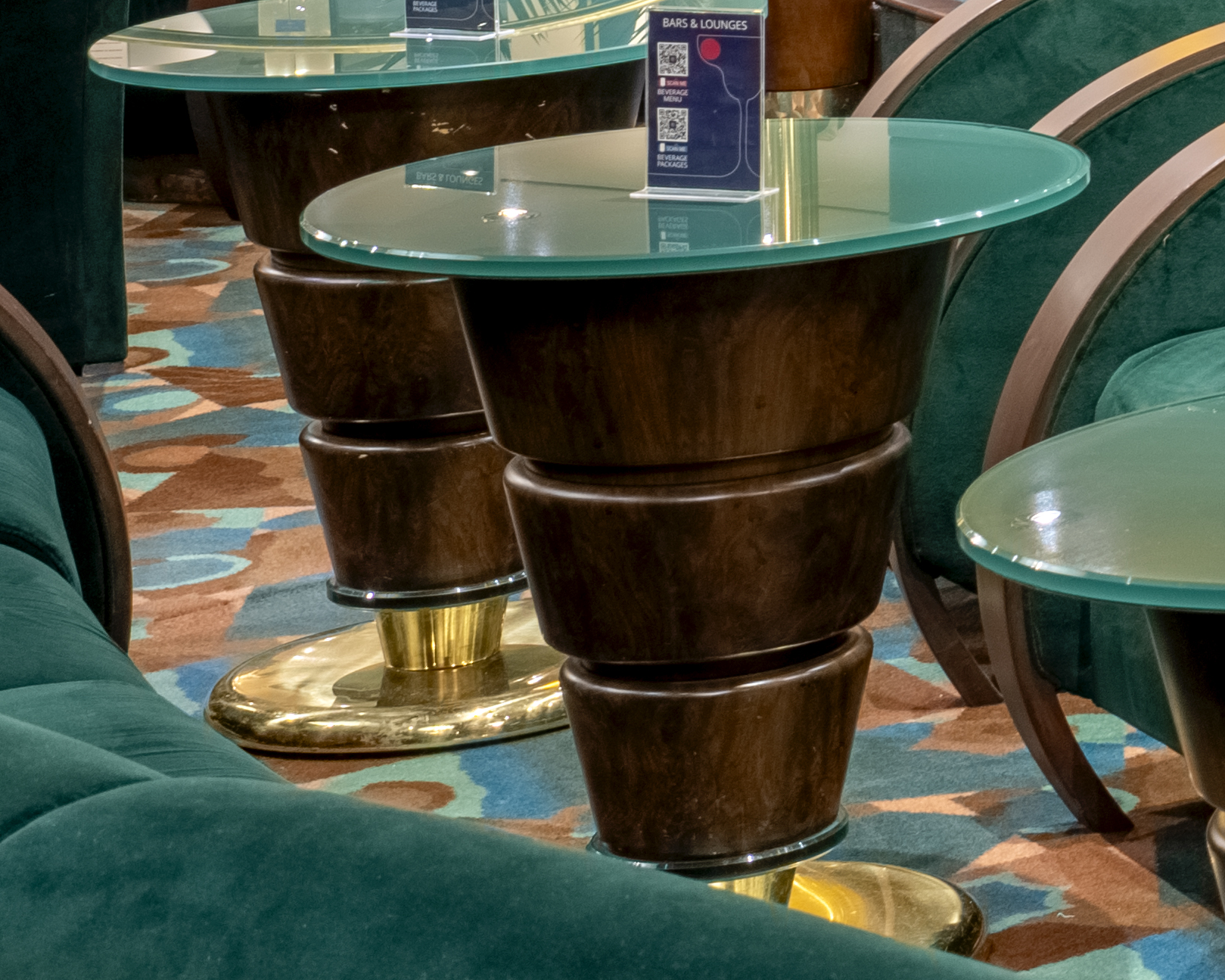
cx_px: 3067
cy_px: -756
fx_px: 5438
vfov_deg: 9.8
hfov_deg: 10.7
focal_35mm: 150
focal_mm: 30
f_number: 11
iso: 200
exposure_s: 1/8
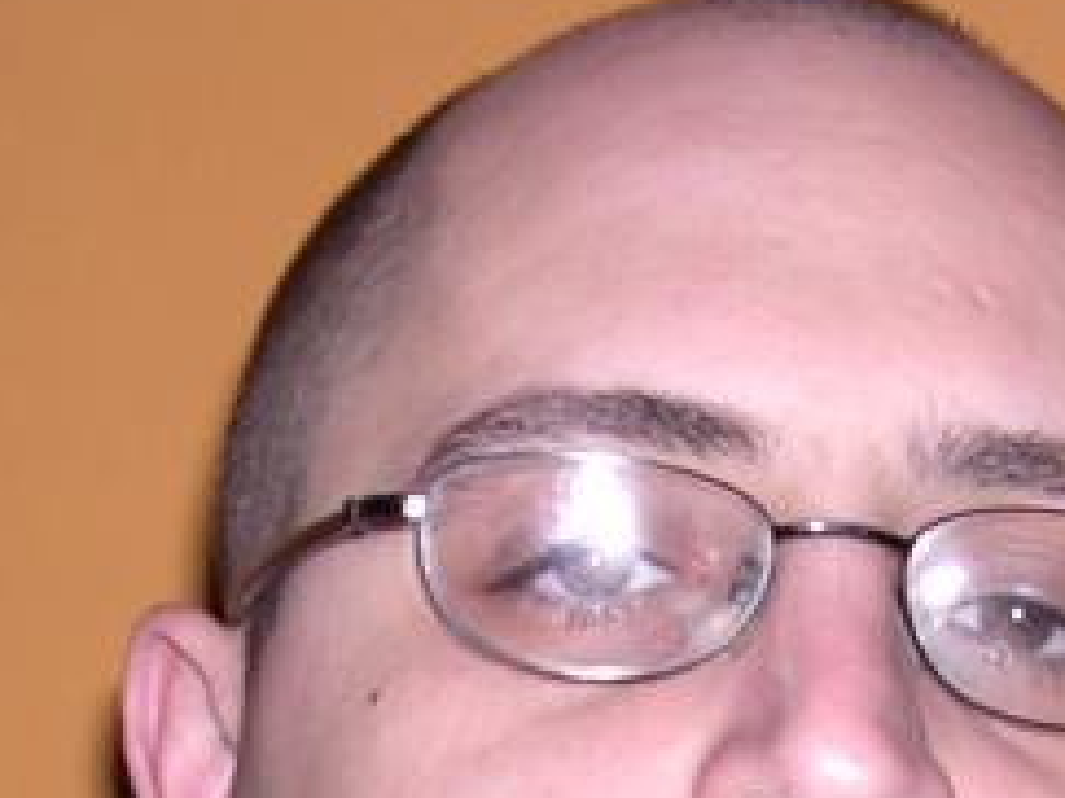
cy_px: 1179
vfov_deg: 11.4
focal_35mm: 125
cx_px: 798
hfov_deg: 15.7
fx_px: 3844
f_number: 2.8
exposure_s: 1/60.1
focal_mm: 5.8
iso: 100
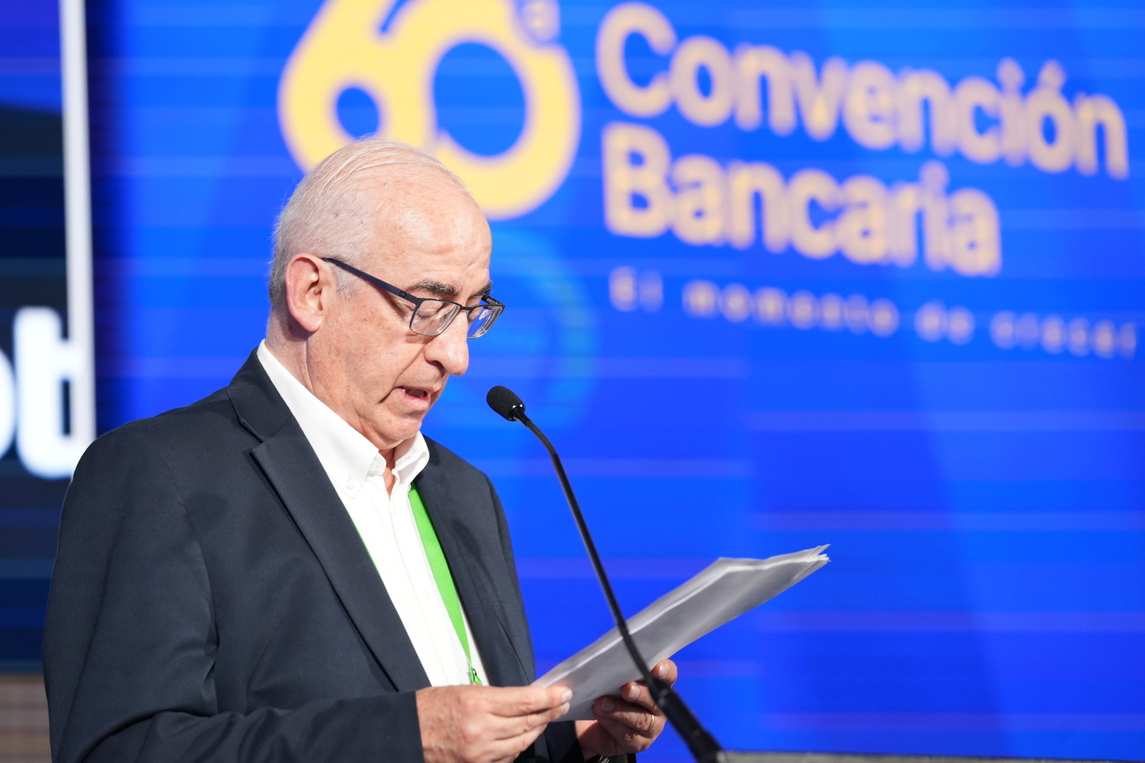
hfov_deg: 14.3
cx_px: 572
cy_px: 382
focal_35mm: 143
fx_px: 4548
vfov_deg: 9.6
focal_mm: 143
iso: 2000
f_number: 4
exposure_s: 1/200
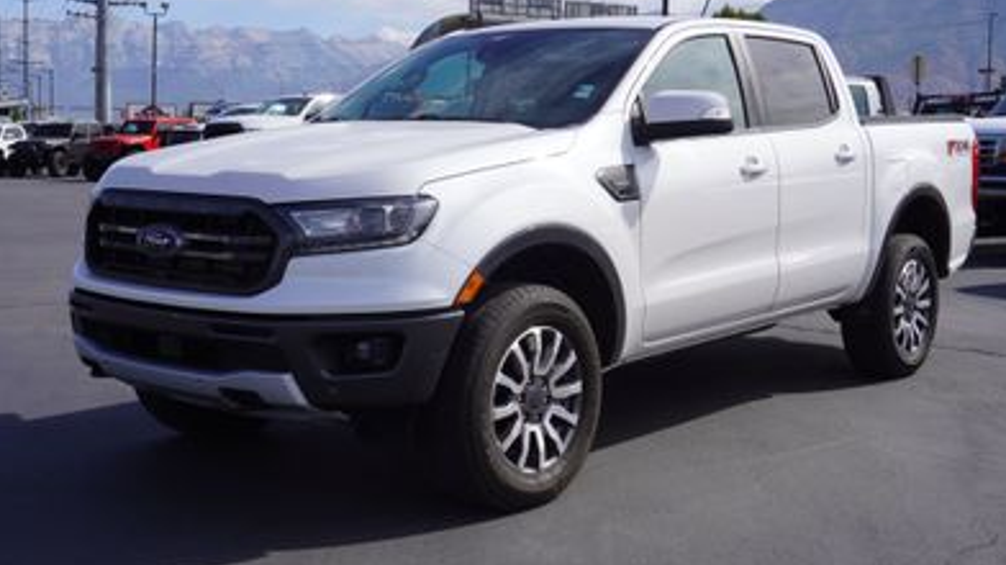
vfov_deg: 25.6
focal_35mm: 47
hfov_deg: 44.1
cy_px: 261
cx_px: 506
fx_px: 1241
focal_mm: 29
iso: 100
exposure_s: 1/160
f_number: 11
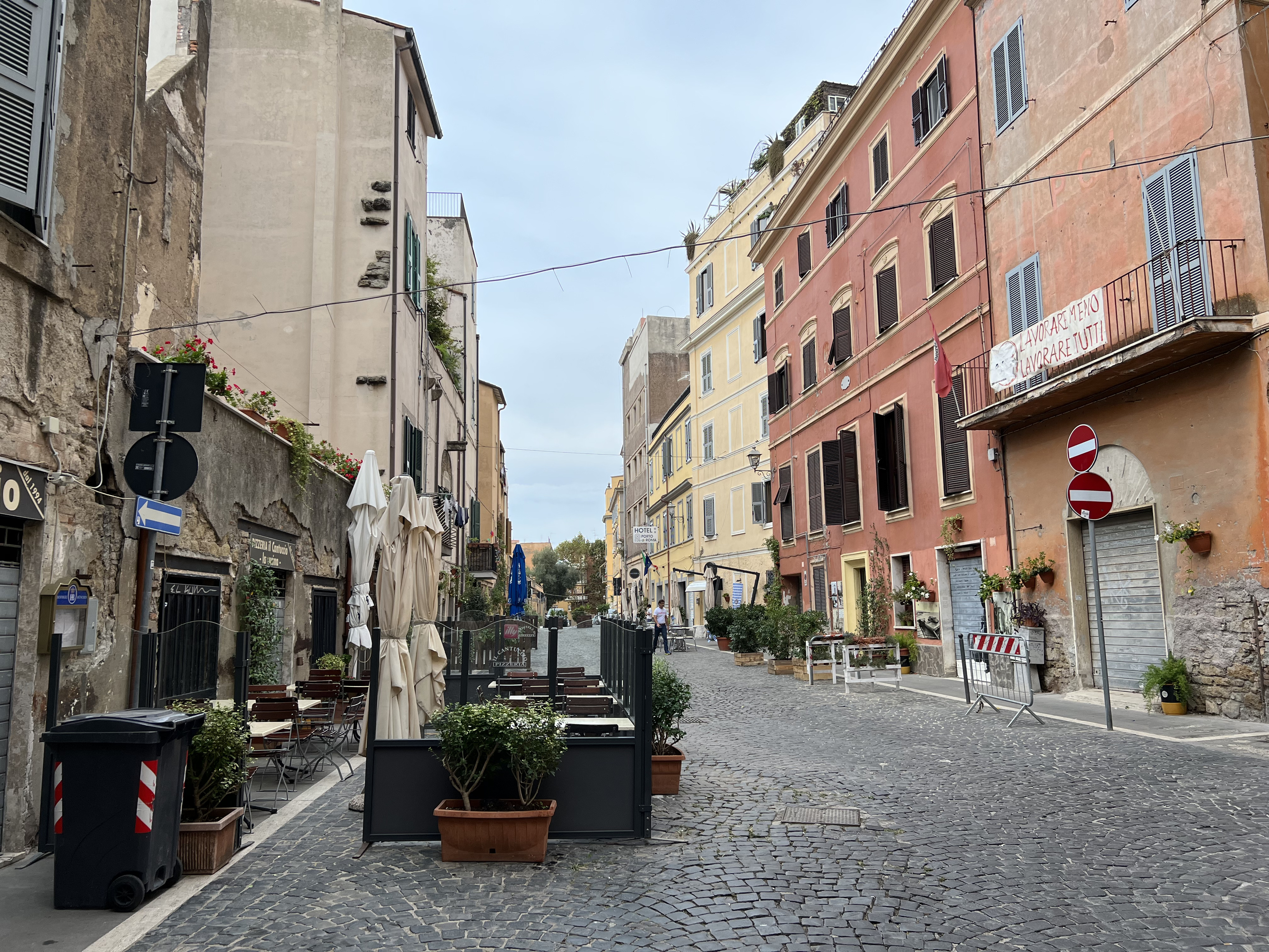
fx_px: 953
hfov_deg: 67.3
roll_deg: +1.5
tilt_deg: +8.2
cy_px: 476
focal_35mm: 26
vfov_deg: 53.1
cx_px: 634
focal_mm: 5.7
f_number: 1.5
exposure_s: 1/2165
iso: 50
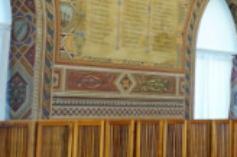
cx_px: 436
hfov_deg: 15.0
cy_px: 1
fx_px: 769
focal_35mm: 117
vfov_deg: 11.6
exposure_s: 1/60
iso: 500
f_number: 4
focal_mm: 16
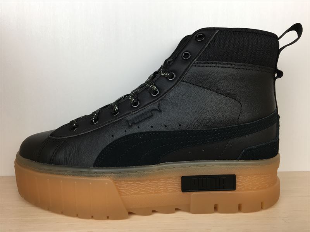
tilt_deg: -8.5
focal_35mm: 29
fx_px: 260
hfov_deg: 61.7
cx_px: 155
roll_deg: +0.8
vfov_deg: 48.2
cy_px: 116
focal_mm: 4.15
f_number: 2.2
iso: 32
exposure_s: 1/120
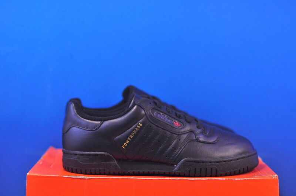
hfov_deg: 27.0
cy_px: 98
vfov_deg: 18.1
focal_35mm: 75
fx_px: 616
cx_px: 148
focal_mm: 50
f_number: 2.2
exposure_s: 1/320
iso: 250
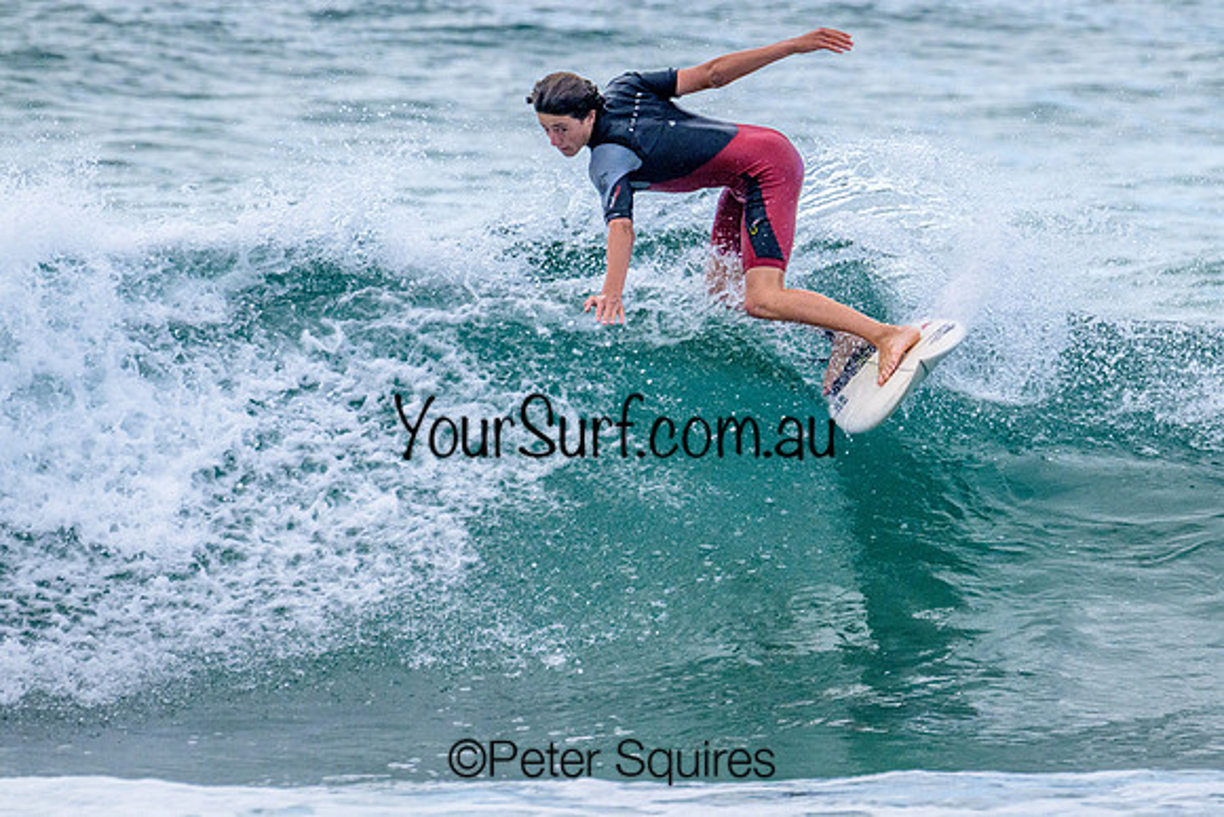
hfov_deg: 2.8
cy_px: 403
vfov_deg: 1.8
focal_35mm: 747
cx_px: 826
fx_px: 25403
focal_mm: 550
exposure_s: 1/1250
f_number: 13
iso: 1600
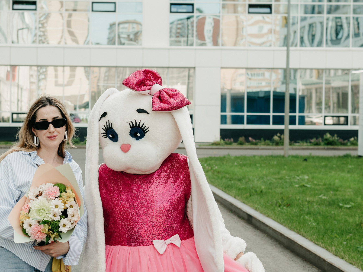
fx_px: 808
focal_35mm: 77
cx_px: 111
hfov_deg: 25.2
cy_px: 130
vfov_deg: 19.1
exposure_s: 1/320
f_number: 4.5
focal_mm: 46
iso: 125
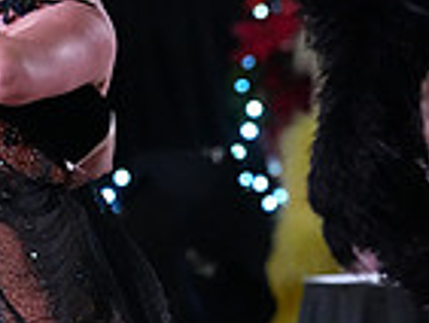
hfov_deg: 2.5
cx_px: 20
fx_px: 9811
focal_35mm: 791
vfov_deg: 1.9
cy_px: 488
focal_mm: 200
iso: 10000
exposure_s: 1/400
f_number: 5.6
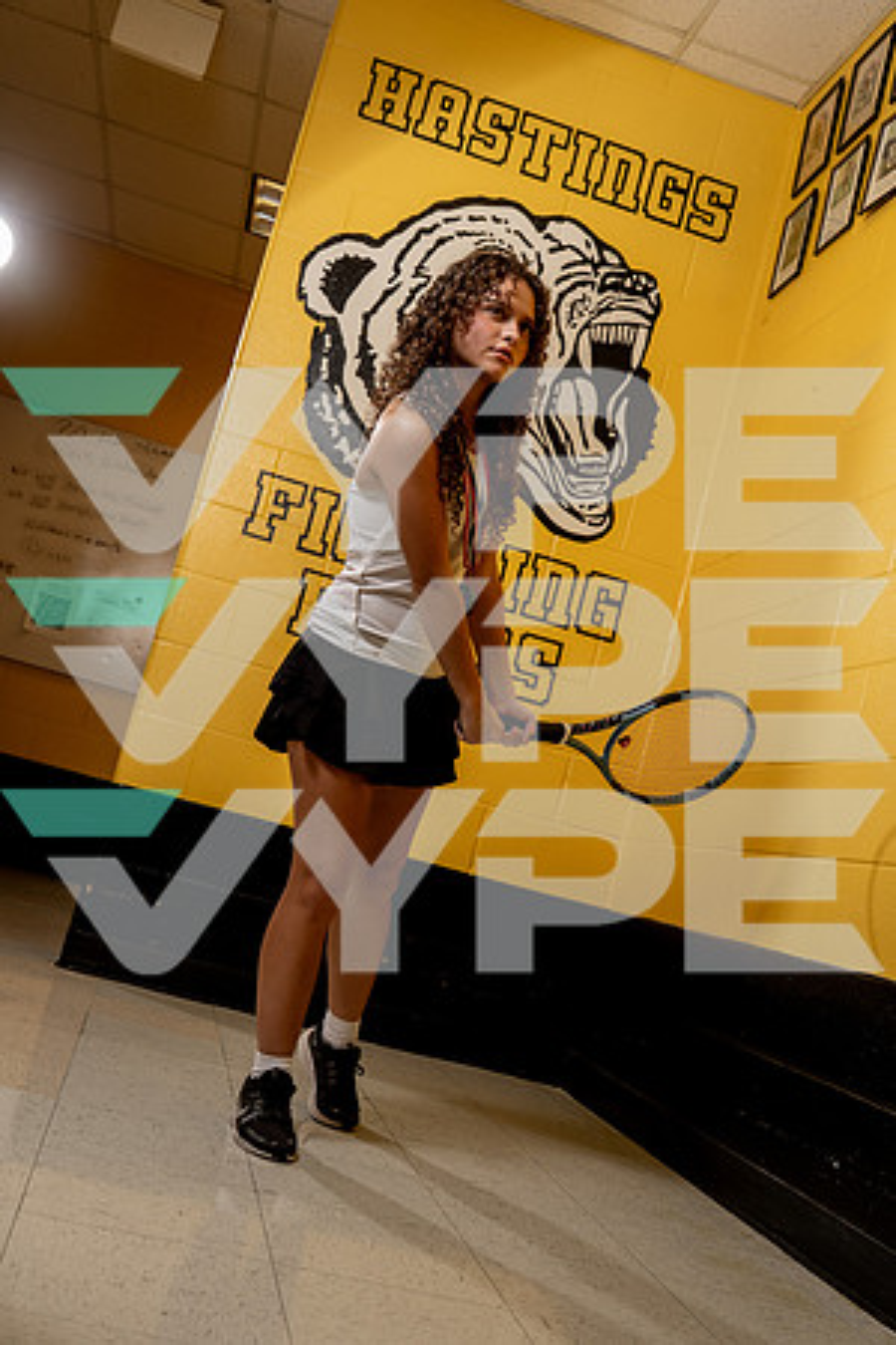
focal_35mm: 36
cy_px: 672
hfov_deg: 36.9
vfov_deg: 53.1
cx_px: 448
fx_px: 1344
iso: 500
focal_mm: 36
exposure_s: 1/250
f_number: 5.6
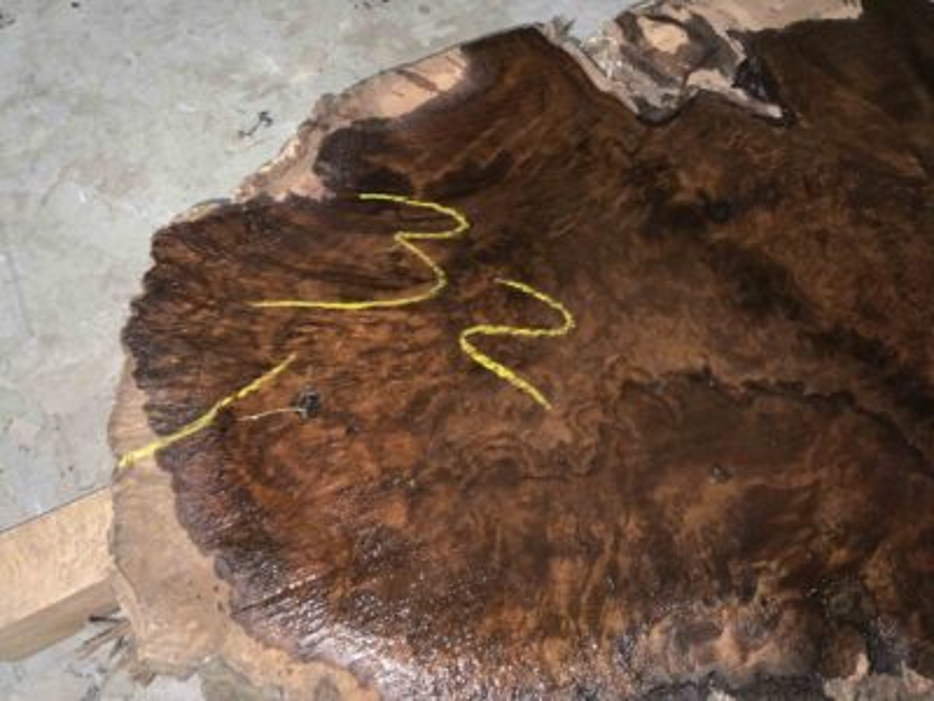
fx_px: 782
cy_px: 350
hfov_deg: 61.7
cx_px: 467
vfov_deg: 48.2
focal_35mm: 29
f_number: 1.8
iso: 80
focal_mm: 3
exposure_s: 1/30
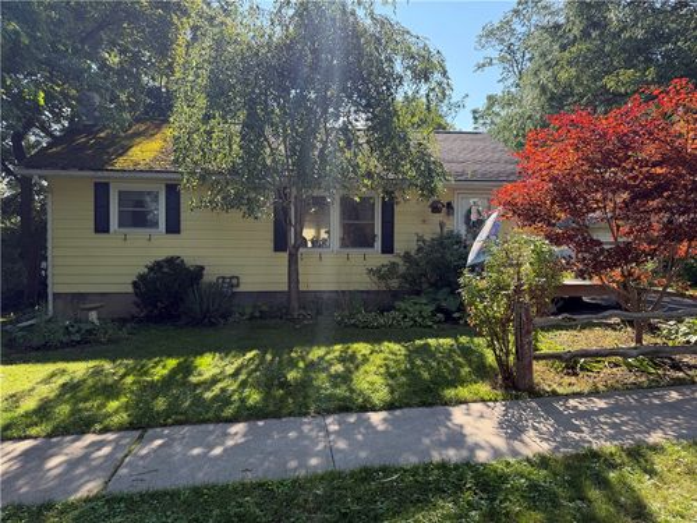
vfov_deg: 56.8
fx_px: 483
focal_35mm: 24
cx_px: 348
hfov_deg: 71.6
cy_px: 262
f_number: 1.78
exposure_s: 1/1106
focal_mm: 6.76
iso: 100
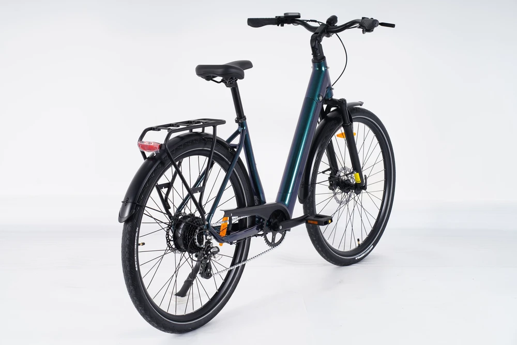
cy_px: 172
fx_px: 1077
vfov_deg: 18.2
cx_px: 258
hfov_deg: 27.0
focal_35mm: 75
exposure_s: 1/160
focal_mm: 75
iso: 320
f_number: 10
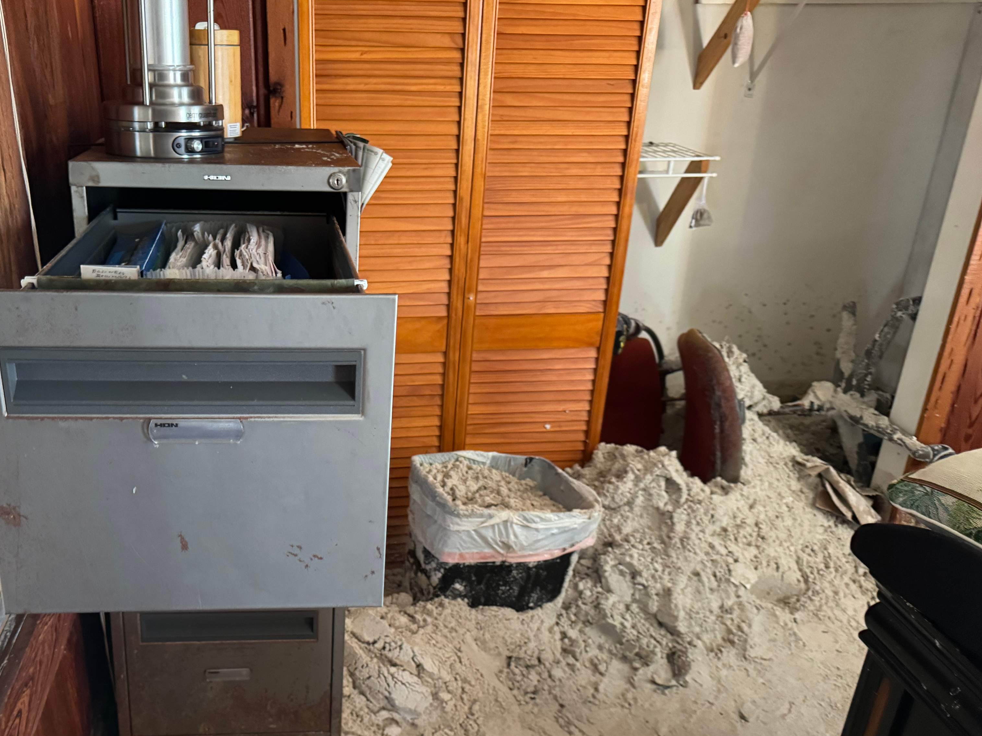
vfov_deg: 43.7
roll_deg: +0.8
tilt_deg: -27.9
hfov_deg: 55.8
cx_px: 337
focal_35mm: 32
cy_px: 477
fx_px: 908
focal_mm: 6.76
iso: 640
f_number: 1.78
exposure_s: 1/60
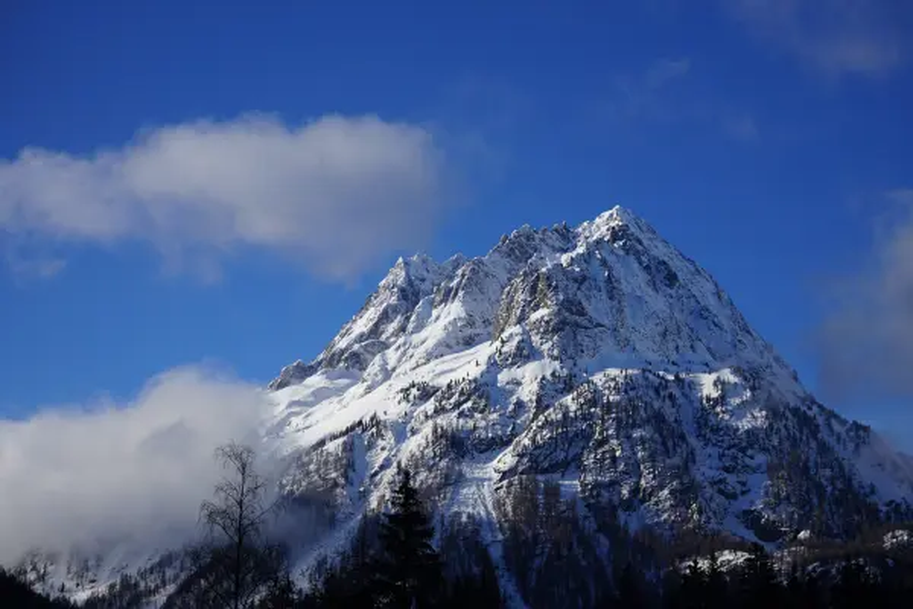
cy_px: 304
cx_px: 456
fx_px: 1623
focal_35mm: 64
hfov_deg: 31.4
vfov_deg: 21.2
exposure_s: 1/250
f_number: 11
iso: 100
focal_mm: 64
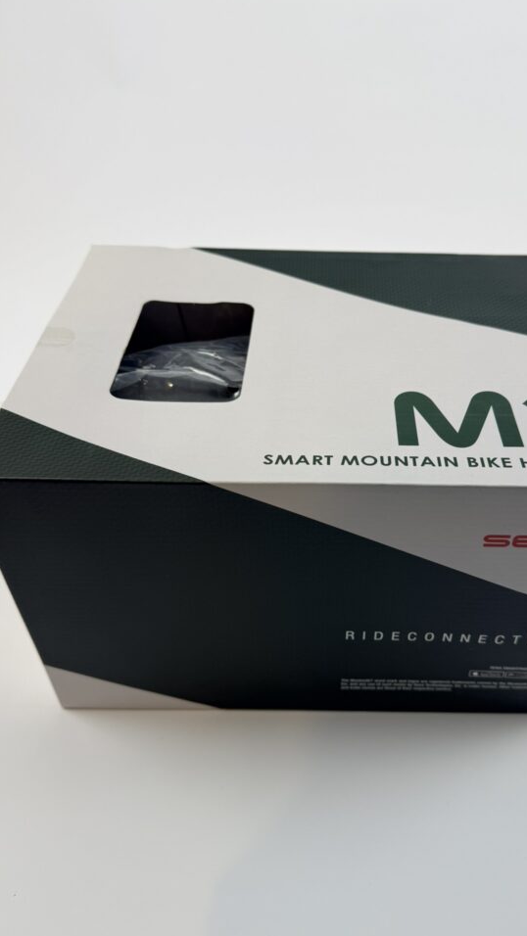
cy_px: 473
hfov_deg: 41.2
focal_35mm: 28
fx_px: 695
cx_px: 328
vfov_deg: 67.9
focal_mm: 6.76
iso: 64
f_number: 1.78
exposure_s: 1/100
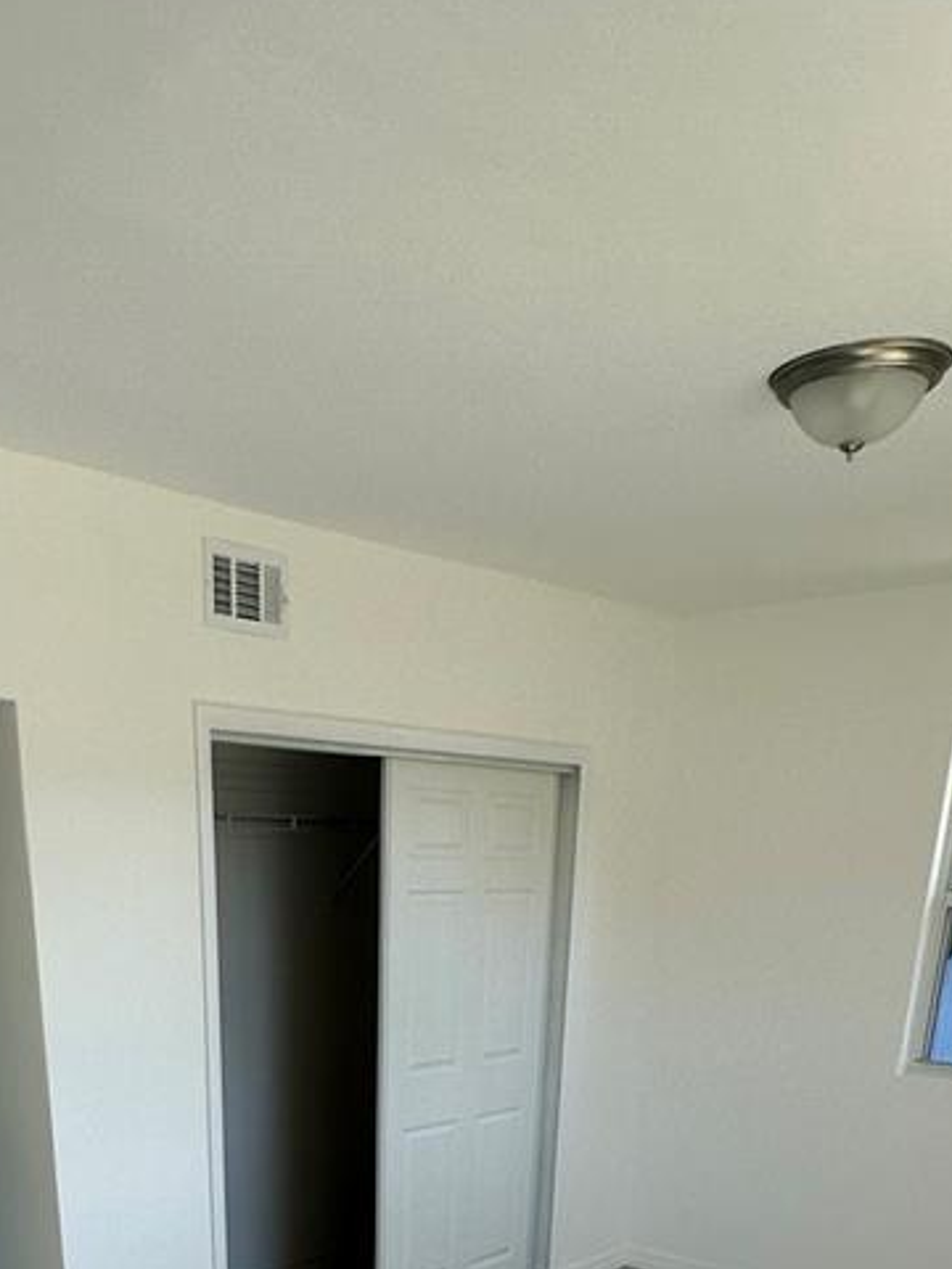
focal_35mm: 35
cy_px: 1383
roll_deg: -0.7
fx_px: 1283
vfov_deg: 42.1
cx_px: 362
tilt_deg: -21.9
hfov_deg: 40.4
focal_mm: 2.22
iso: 40
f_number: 2.2
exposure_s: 1/160
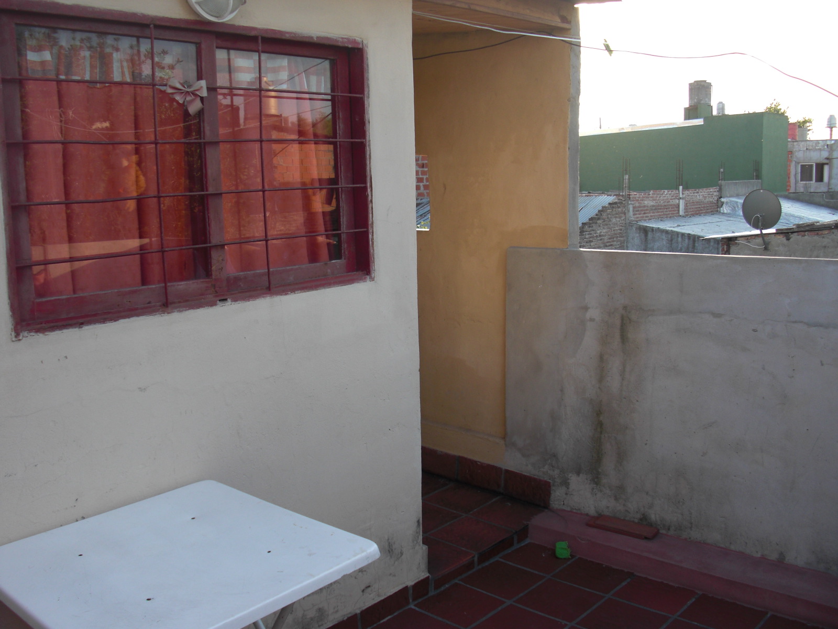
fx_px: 872
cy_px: 314
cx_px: 419
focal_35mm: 36
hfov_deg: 51.4
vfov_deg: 39.7
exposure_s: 1/160
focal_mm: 6.3
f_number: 2.8
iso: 50
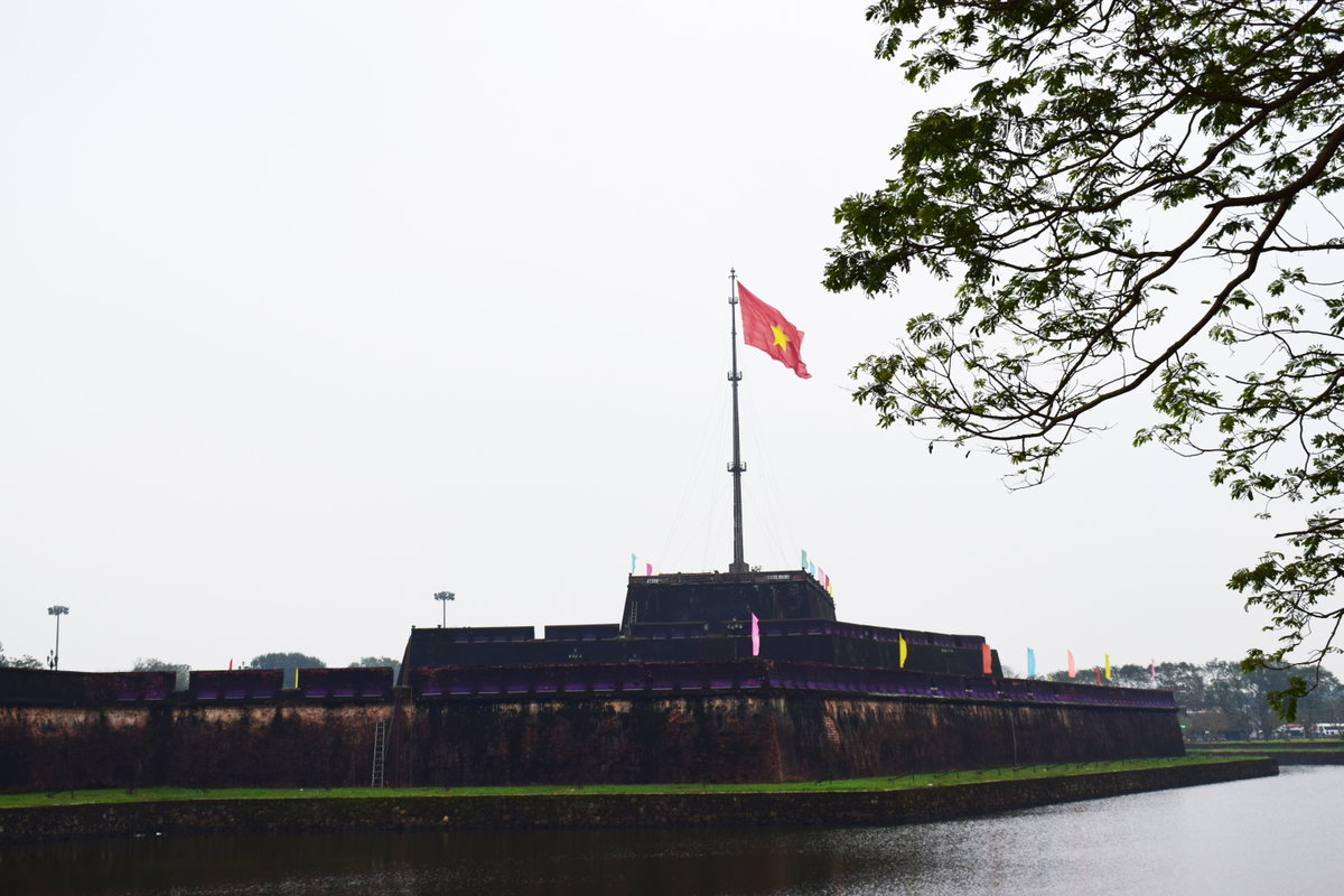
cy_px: 448
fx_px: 1736
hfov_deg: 42.3
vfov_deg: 28.9
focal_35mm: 46
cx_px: 672
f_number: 8
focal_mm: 31
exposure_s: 1/50
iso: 400
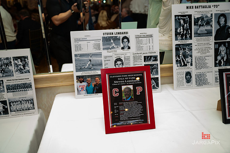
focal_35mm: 32
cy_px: 76
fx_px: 201
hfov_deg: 59.5
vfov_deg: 41.7
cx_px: 115
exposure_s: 1/200
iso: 1600
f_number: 3.2
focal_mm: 31.5
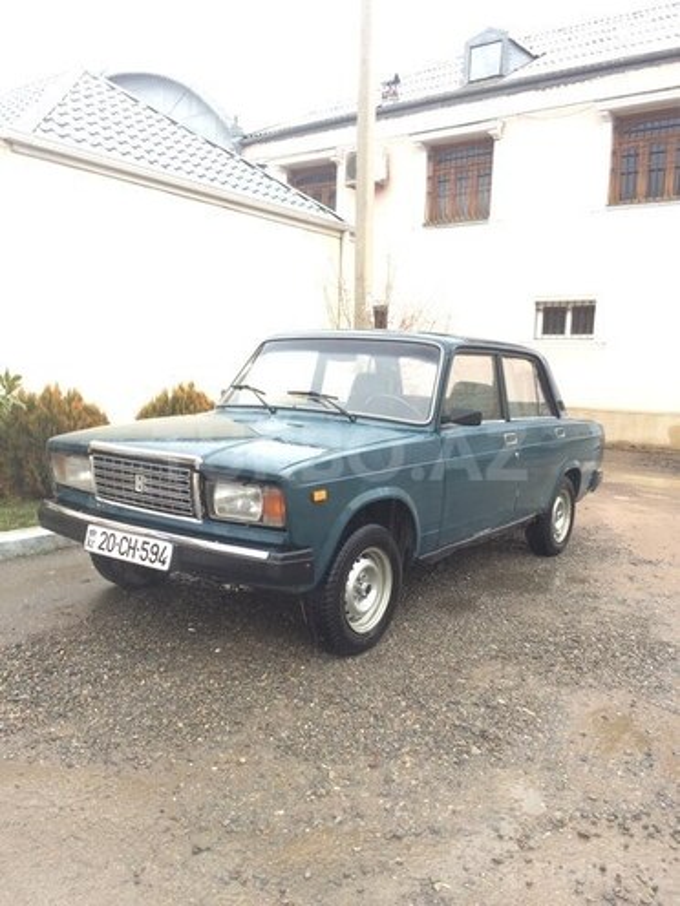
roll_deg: -0.6
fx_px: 760
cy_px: 453
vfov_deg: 61.7
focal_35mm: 29
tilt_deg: -6.7
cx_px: 340
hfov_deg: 48.2
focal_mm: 4.15
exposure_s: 1/50
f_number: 2.2
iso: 50
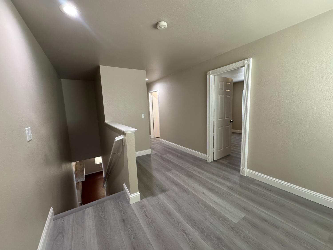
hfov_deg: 102.1
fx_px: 135
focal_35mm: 14
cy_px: 125
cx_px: 166
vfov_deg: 85.7
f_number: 2.2
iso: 320
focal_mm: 2.22
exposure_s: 1/120
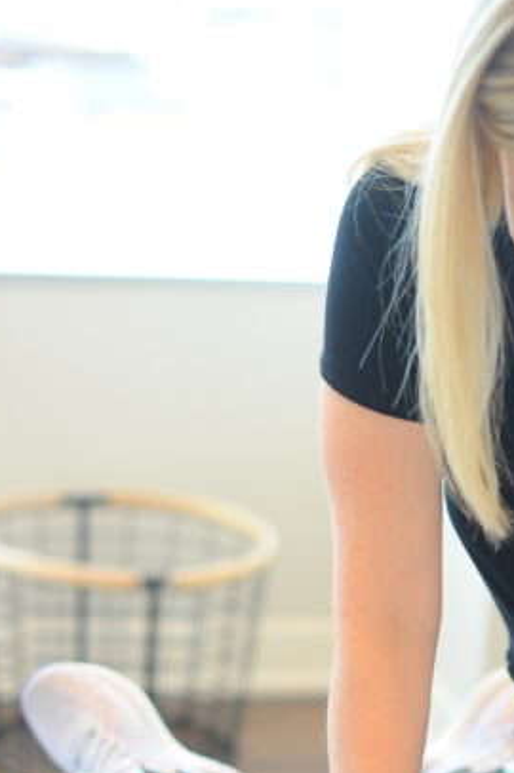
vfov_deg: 16.0
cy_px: 684
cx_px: 538
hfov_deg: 10.7
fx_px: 2724
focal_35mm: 127
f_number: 2
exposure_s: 1/250
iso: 640
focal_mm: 50
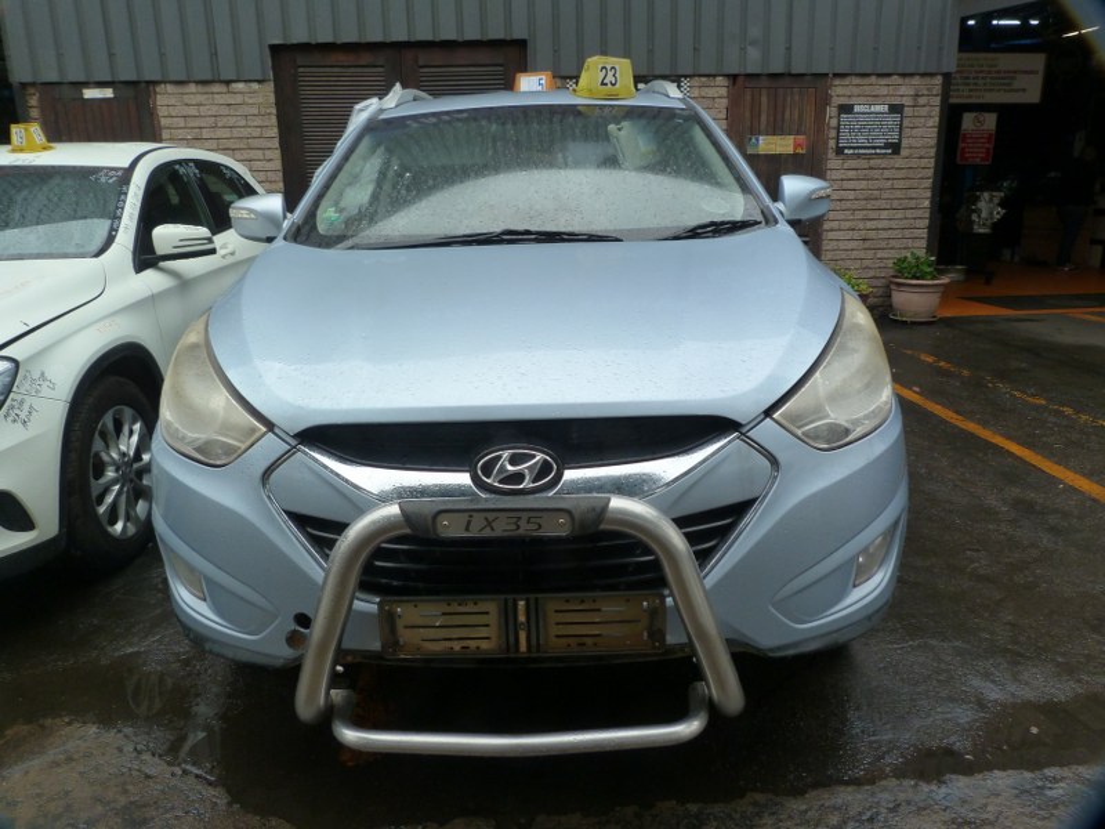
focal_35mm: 25
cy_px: 414
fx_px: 798
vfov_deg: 54.9
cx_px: 552
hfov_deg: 69.4
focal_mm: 4.5
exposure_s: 1/125
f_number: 4
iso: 125
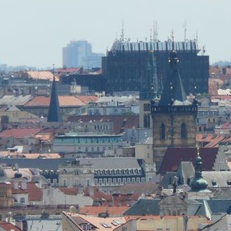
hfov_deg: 2.3
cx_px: 264
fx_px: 5632
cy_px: 163
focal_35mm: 746
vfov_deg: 2.3
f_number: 6.3
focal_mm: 55.4
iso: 100
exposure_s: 1/500
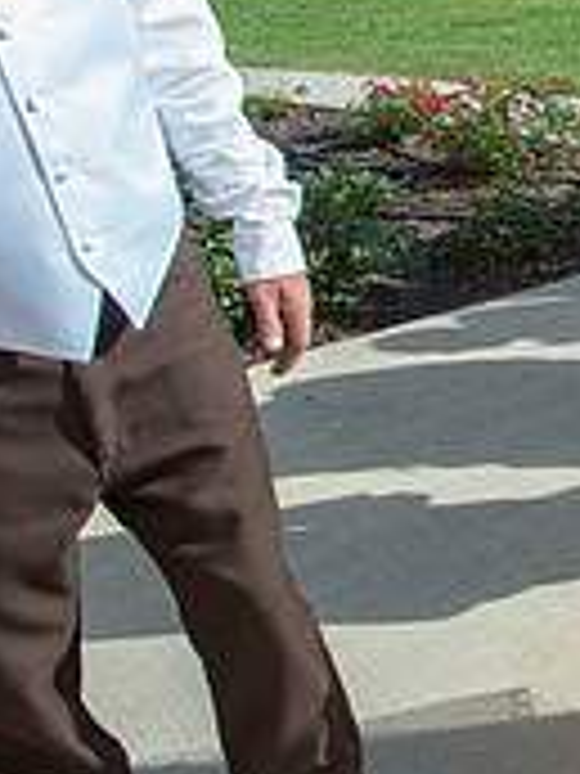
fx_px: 1229
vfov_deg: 34.4
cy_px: 225
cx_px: 890
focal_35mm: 55
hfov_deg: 21.8
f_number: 11
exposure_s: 1/1250
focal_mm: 17
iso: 1600
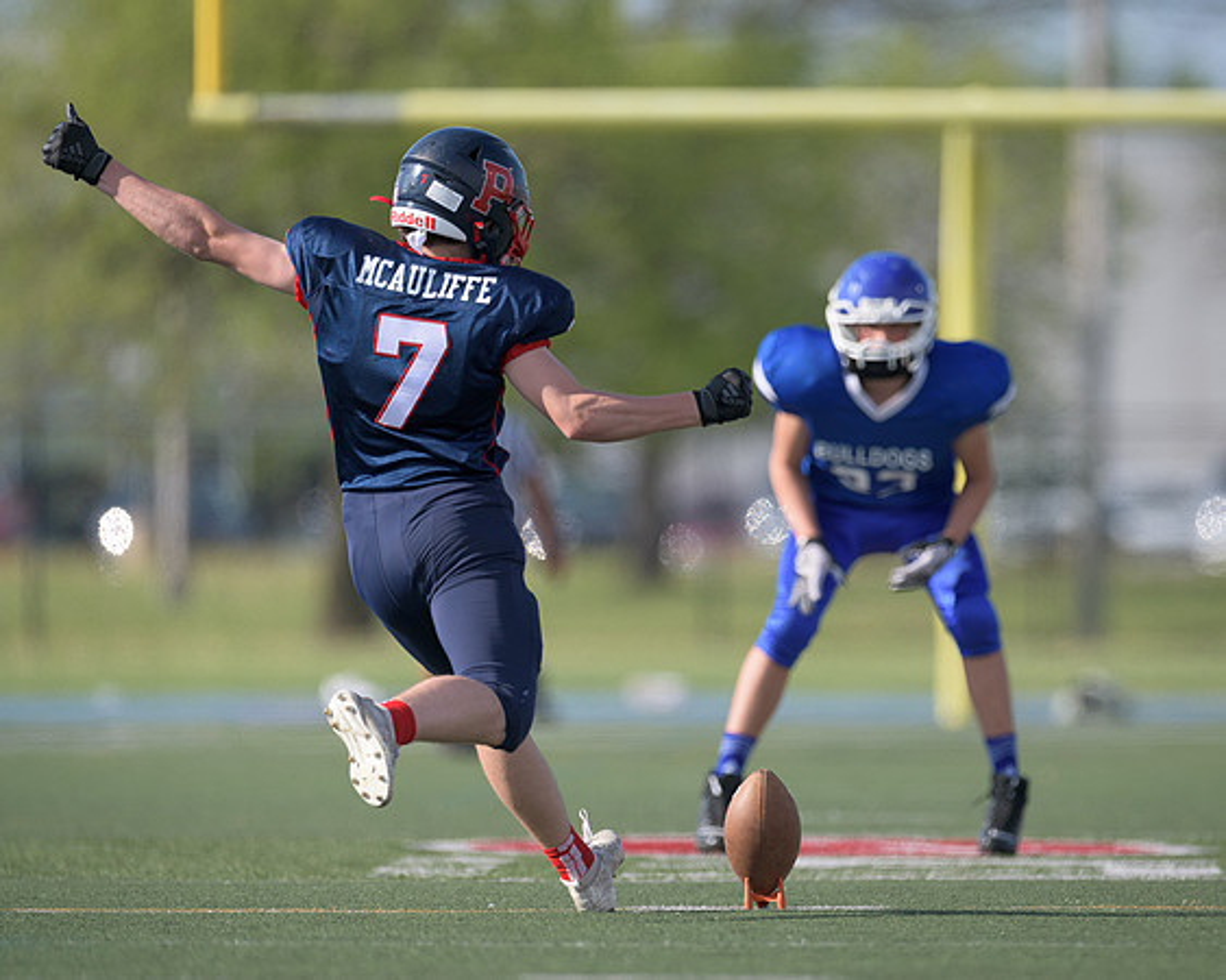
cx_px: 853
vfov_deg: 2.4
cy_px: 518
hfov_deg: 3.0
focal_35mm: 654
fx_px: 23724
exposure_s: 1/2000
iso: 250
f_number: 4
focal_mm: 500
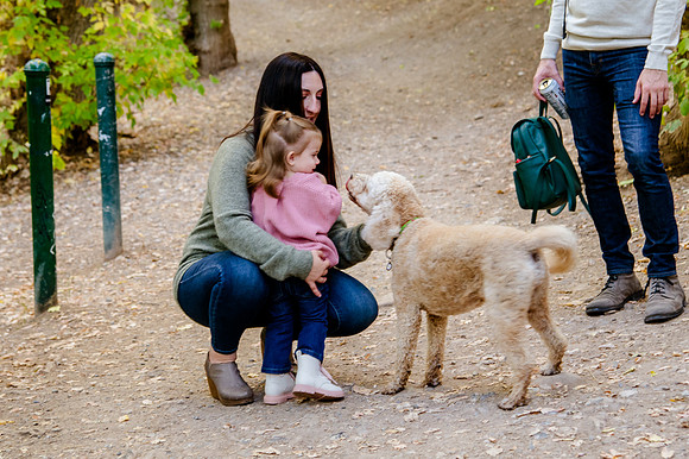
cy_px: 154
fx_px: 1849
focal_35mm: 97
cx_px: 321
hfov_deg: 21.1
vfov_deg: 14.1
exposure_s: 1/50
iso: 1250
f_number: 5
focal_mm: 66
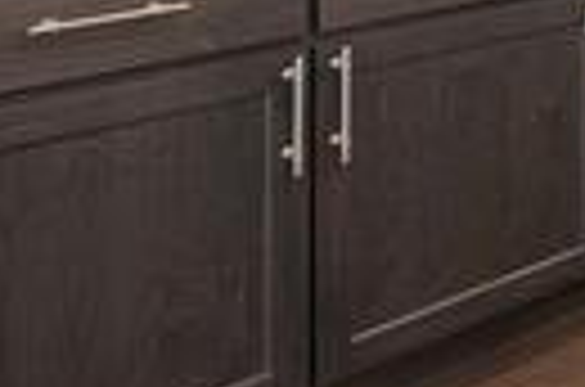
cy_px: -250
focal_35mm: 79
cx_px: 1215
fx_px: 1281
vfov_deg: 15.4
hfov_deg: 17.3
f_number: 7.1
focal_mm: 16
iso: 100
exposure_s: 1/1.25
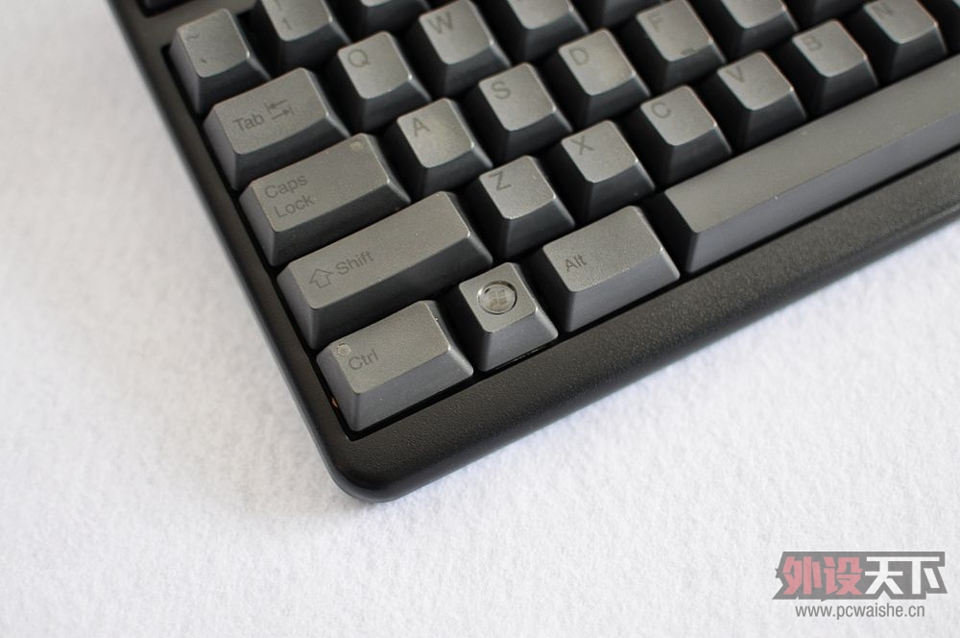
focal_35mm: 52
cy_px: 319
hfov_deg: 37.9
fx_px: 1398
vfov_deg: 25.7
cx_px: 480
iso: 200
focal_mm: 35
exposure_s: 1/40
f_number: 1.8
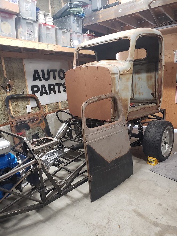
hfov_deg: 53.1
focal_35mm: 26
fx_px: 177
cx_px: 88
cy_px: 118
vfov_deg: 67.3
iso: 250
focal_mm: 4.3
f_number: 2.4
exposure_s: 1/24
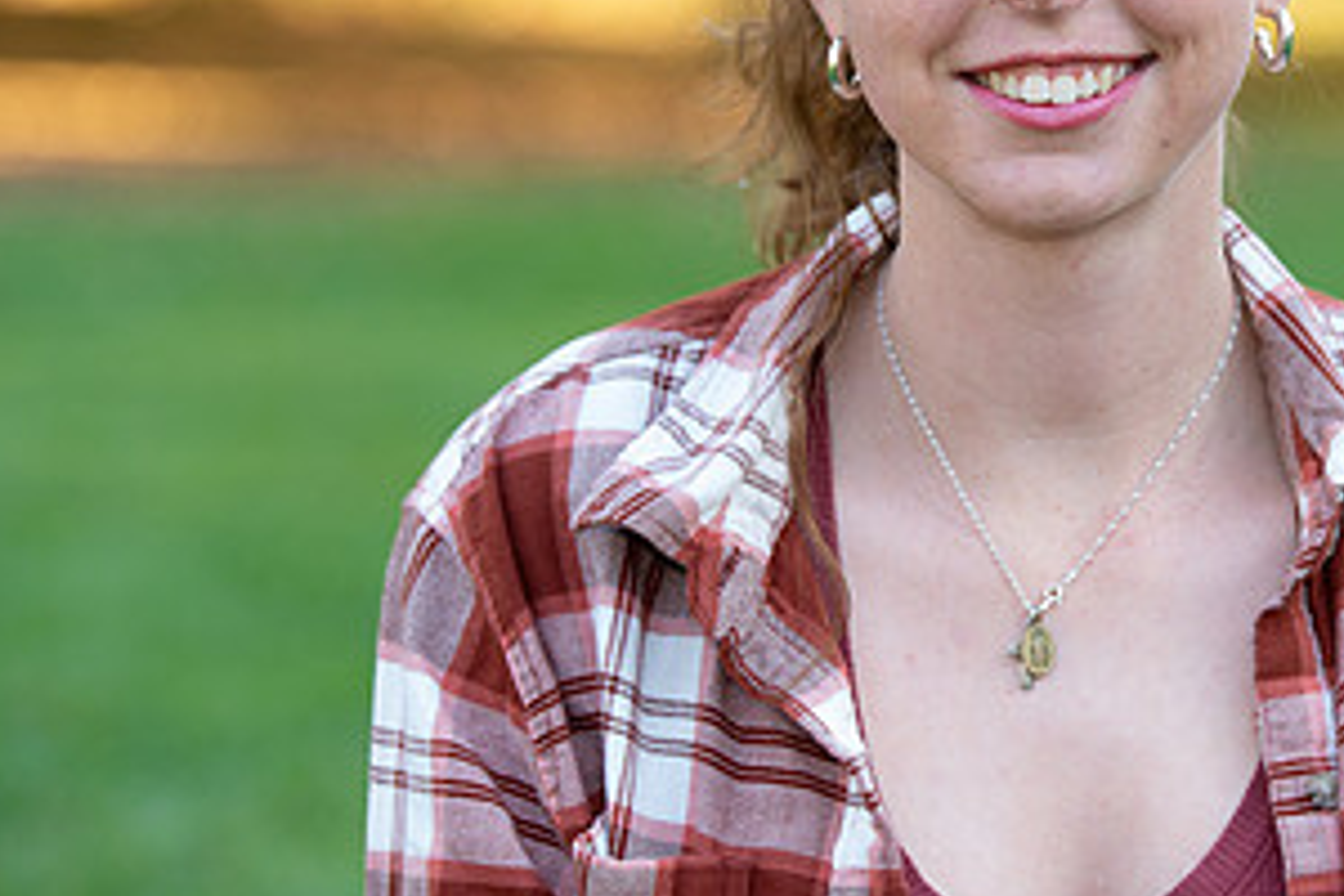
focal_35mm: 224
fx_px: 8362
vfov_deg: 6.1
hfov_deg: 9.2
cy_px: 195
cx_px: 1071
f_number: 3.5
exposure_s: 1/125
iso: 320
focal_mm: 116
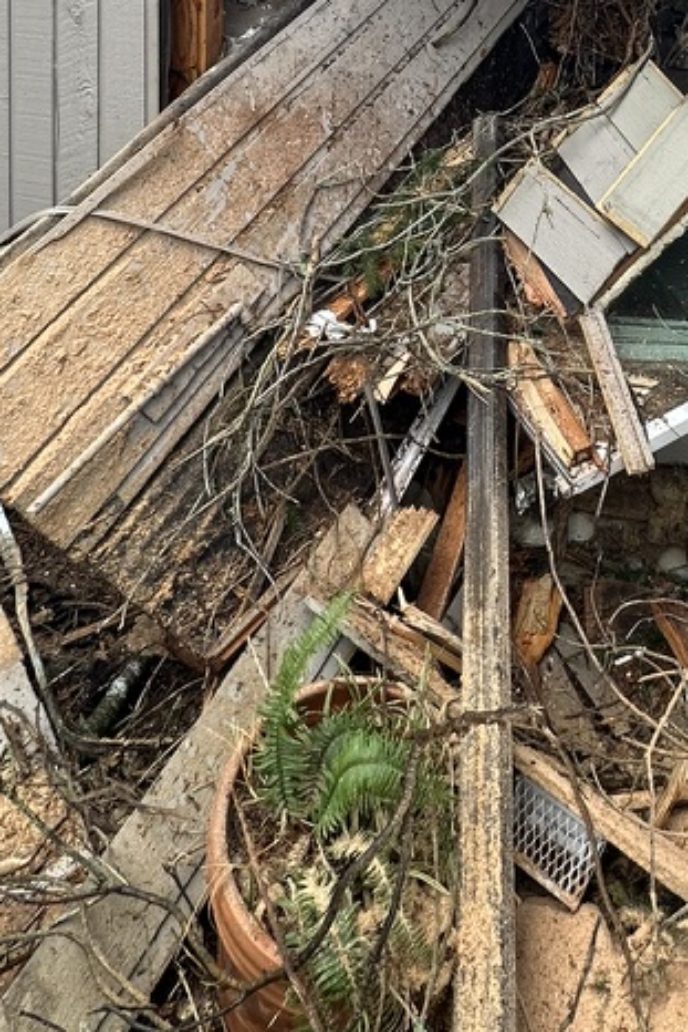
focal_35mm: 32
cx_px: 538
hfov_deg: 39.7
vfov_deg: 48.8
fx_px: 917
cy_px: 13
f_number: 2.2
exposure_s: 1/99
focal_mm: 2.22
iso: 80
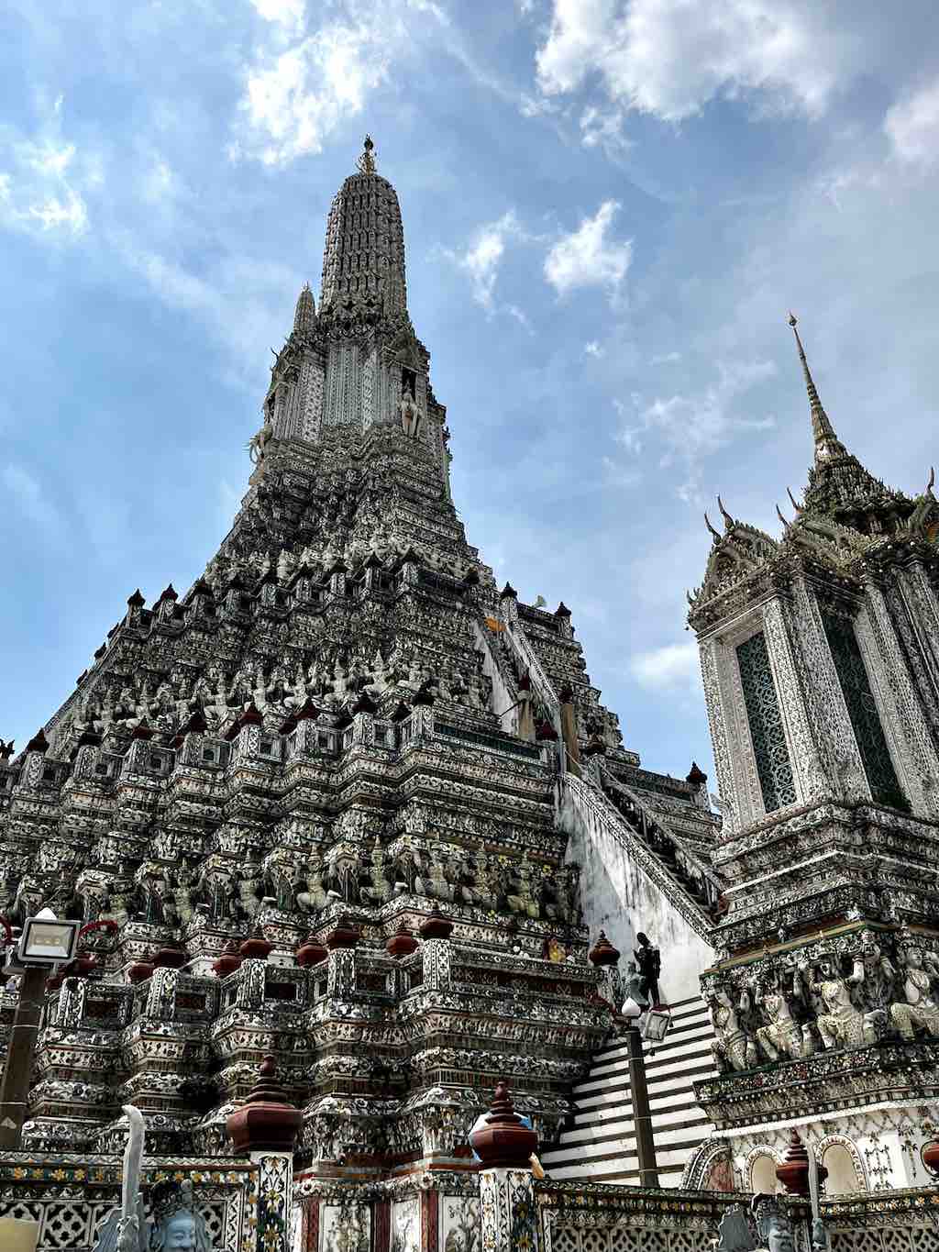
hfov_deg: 53.1
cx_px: 470
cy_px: 626
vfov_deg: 67.3
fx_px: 940
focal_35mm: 26
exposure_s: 1/9901
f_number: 1.6
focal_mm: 5.1
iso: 50
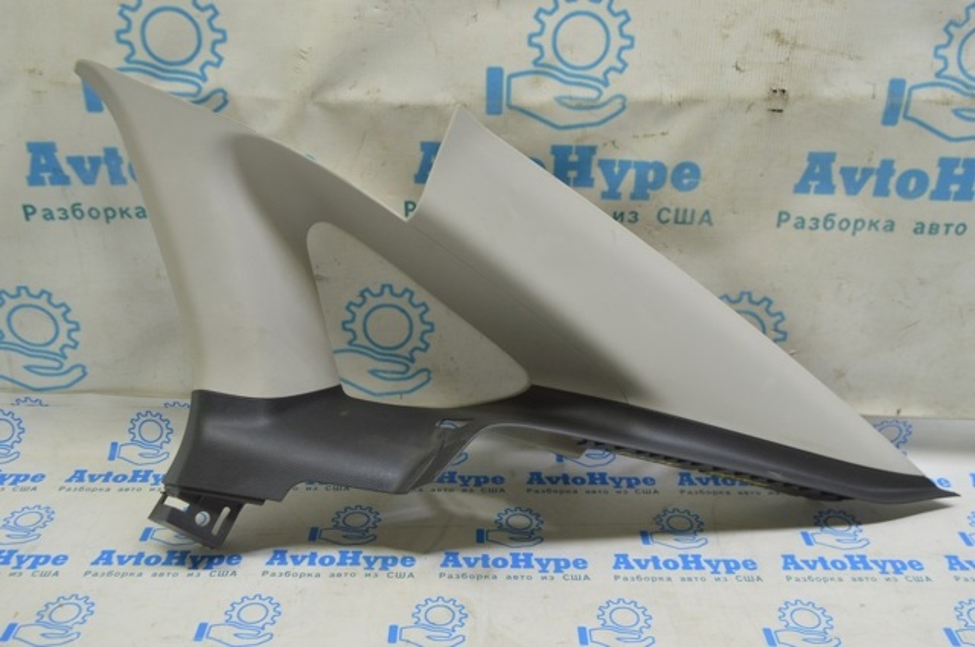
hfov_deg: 53.2
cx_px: 488
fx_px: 974
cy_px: 324
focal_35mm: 36
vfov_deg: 36.8
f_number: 5.6
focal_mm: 24
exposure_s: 1/20
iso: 400
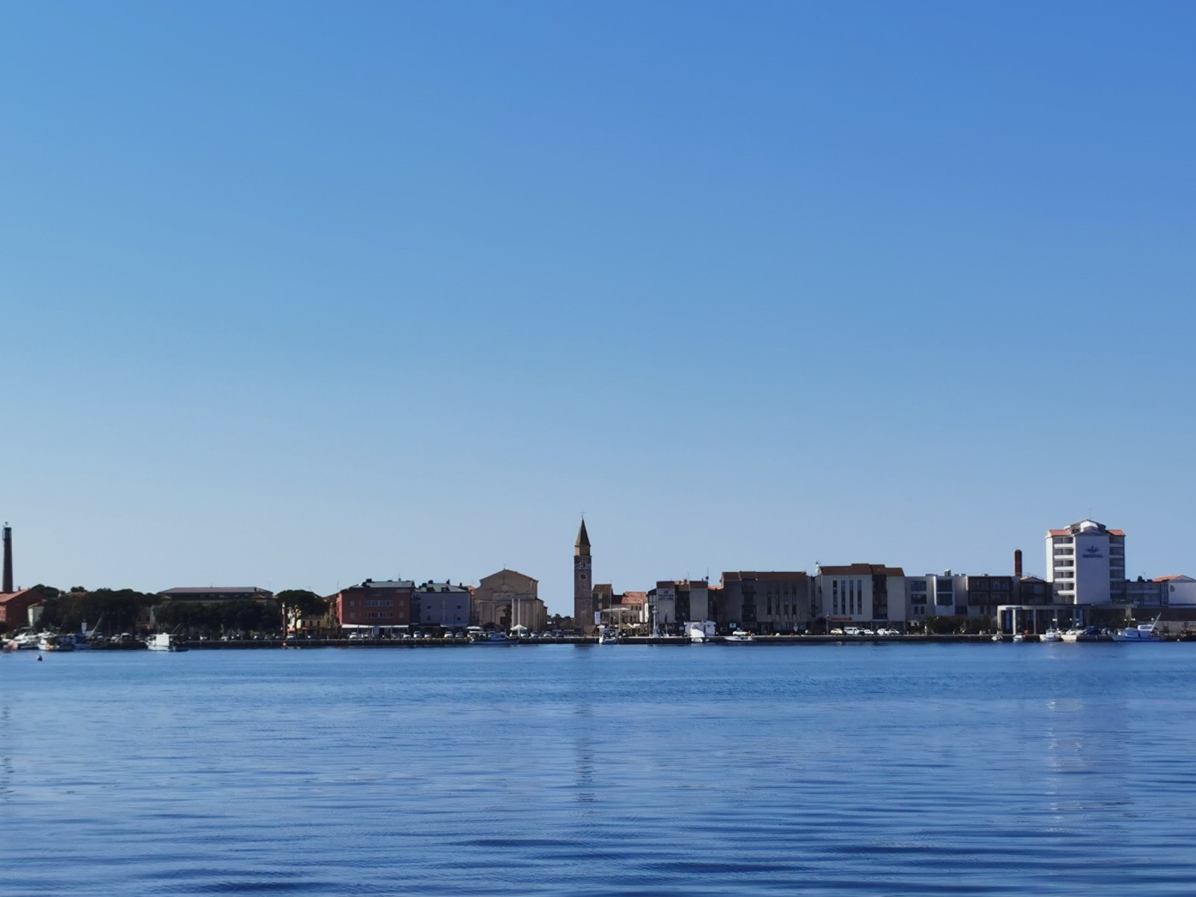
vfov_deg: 18.9
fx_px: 2695
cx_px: 670
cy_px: 473
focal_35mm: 78
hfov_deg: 25.0
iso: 50
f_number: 1.6
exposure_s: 1/7246
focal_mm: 5.56
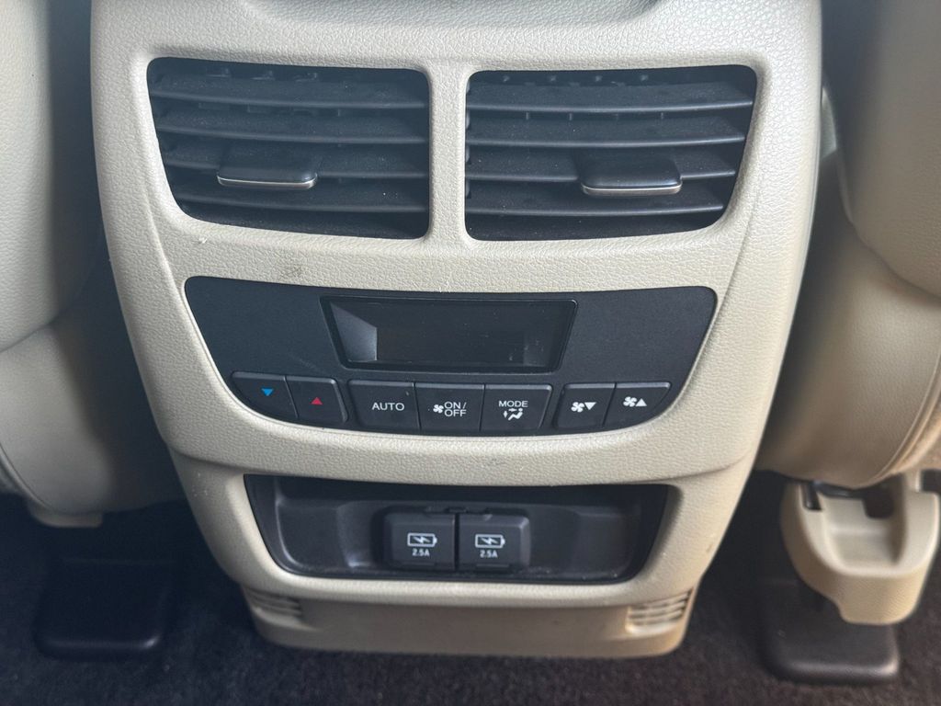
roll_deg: -0.3
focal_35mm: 48
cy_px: 353
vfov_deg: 30.3
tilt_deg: -41.0
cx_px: 470
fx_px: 1305
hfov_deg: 39.7
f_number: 1.78
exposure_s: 1/60
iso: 125
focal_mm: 6.76
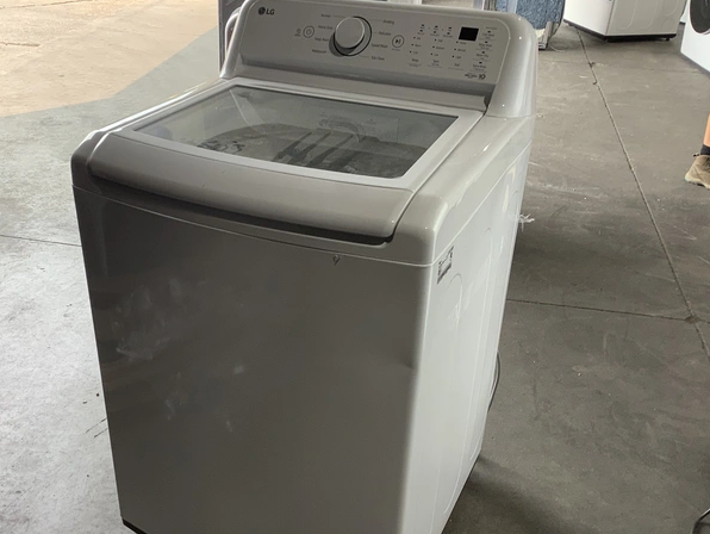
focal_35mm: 39
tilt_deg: -31.1
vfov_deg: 36.7
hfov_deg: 47.5
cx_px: 276
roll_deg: -0.3
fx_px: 801
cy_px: 320
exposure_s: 1/120
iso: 50
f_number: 2.4
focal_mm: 3.3
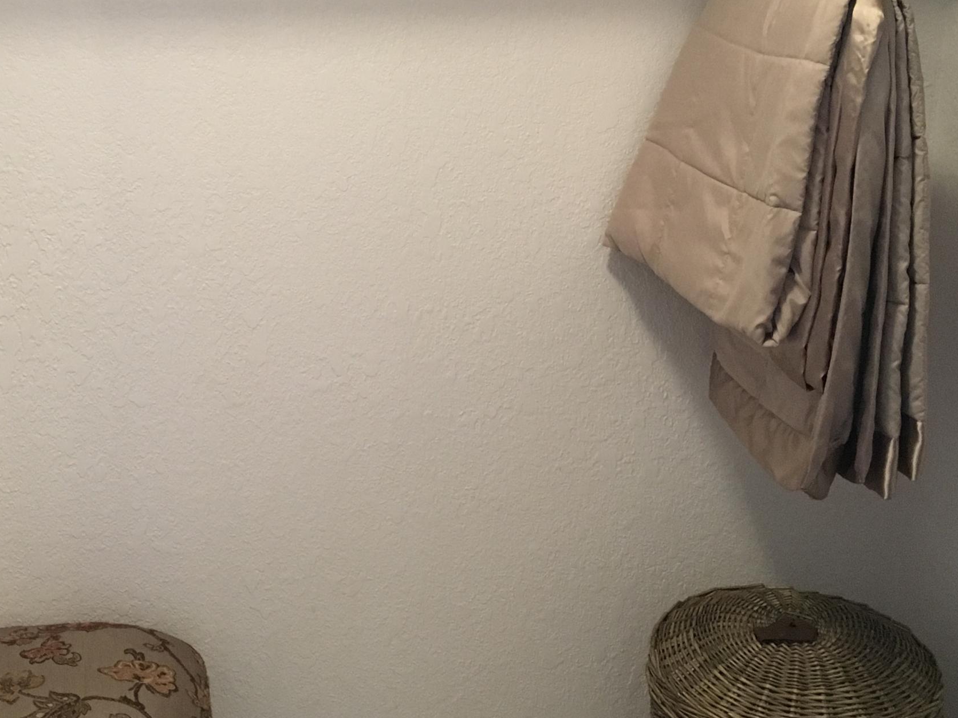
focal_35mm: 52
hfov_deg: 36.5
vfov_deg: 28.0
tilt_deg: -12.3
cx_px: 340
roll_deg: +0.4
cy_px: 284
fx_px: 1439
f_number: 2.2
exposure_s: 1/15
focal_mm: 4.15
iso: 200
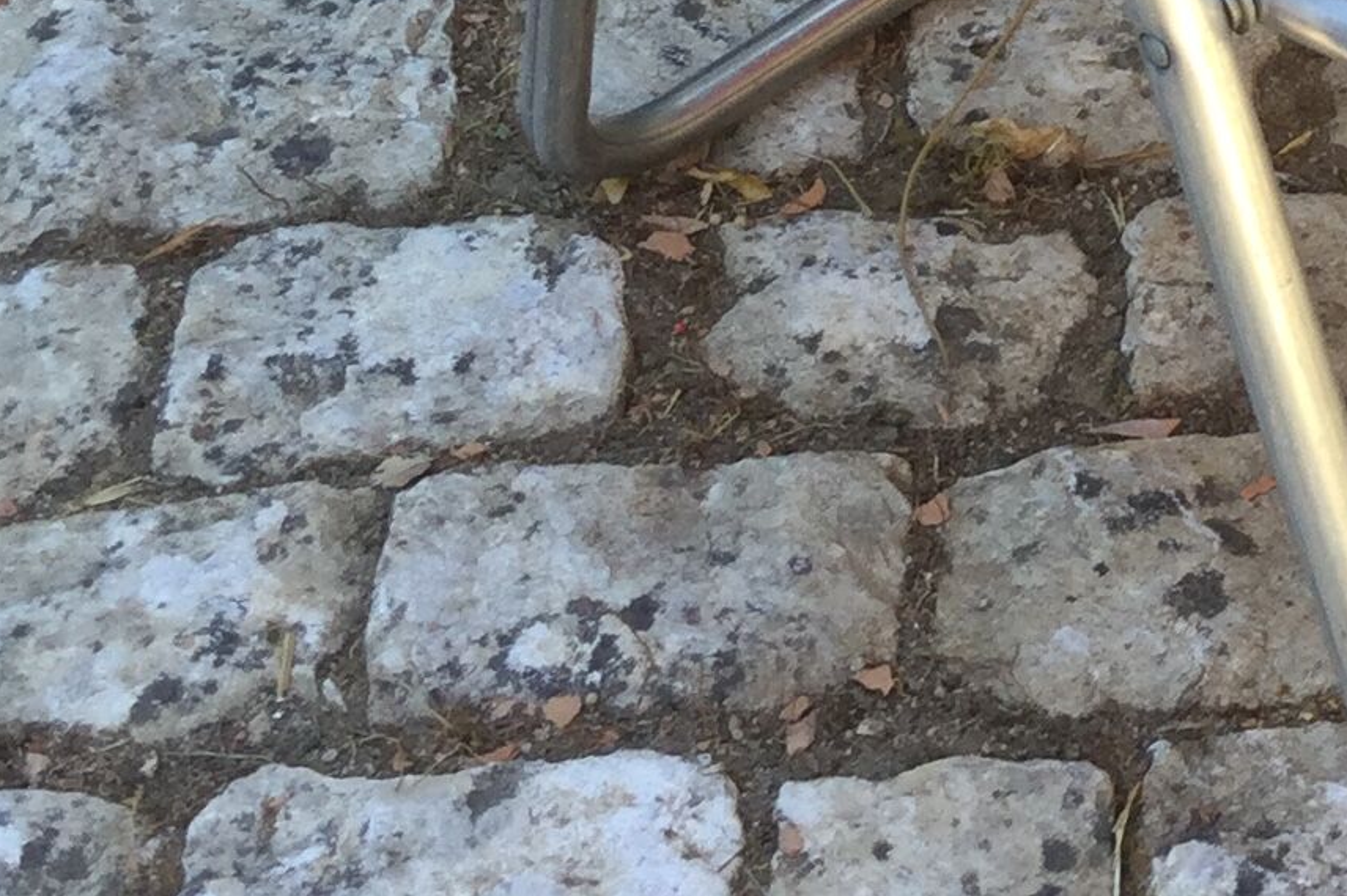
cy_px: -461
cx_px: 1465
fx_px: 4600
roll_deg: -5.1
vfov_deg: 10.7
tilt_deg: -36.4
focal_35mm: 123
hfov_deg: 16.2
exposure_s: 1/100
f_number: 2.4
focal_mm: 3.3
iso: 25
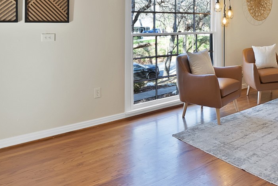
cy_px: 23
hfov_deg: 50.9
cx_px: 237
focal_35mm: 34
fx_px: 263
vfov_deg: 36.8
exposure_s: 1/5
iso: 640
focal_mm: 12
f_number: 9
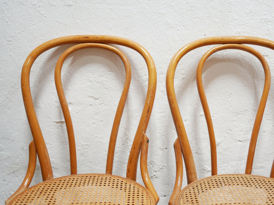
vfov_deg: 30.9
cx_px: 158
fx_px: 372
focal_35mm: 47
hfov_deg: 40.3
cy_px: 93
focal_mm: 20
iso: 640
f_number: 1.7
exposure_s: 1/60
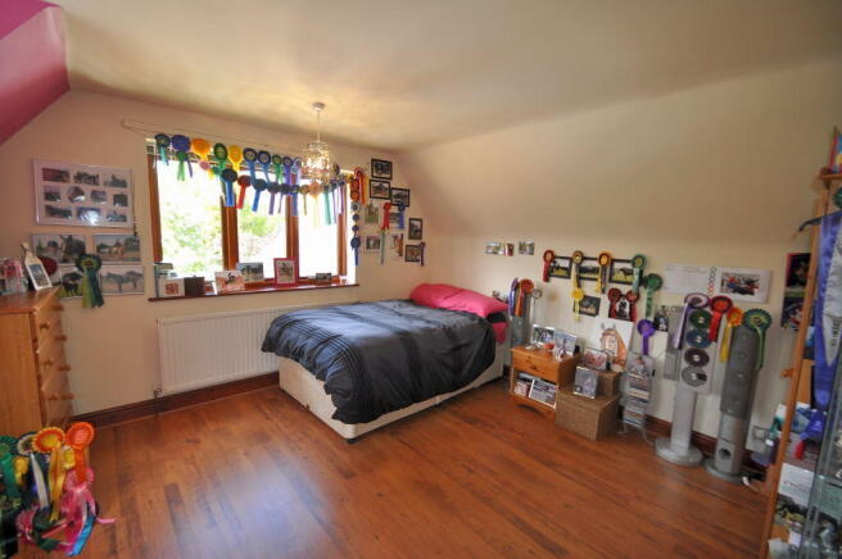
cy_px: 280
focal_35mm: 15
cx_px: 421
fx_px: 350
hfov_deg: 100.4
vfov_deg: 77.2
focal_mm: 10
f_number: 3.5
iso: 400
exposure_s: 1/125
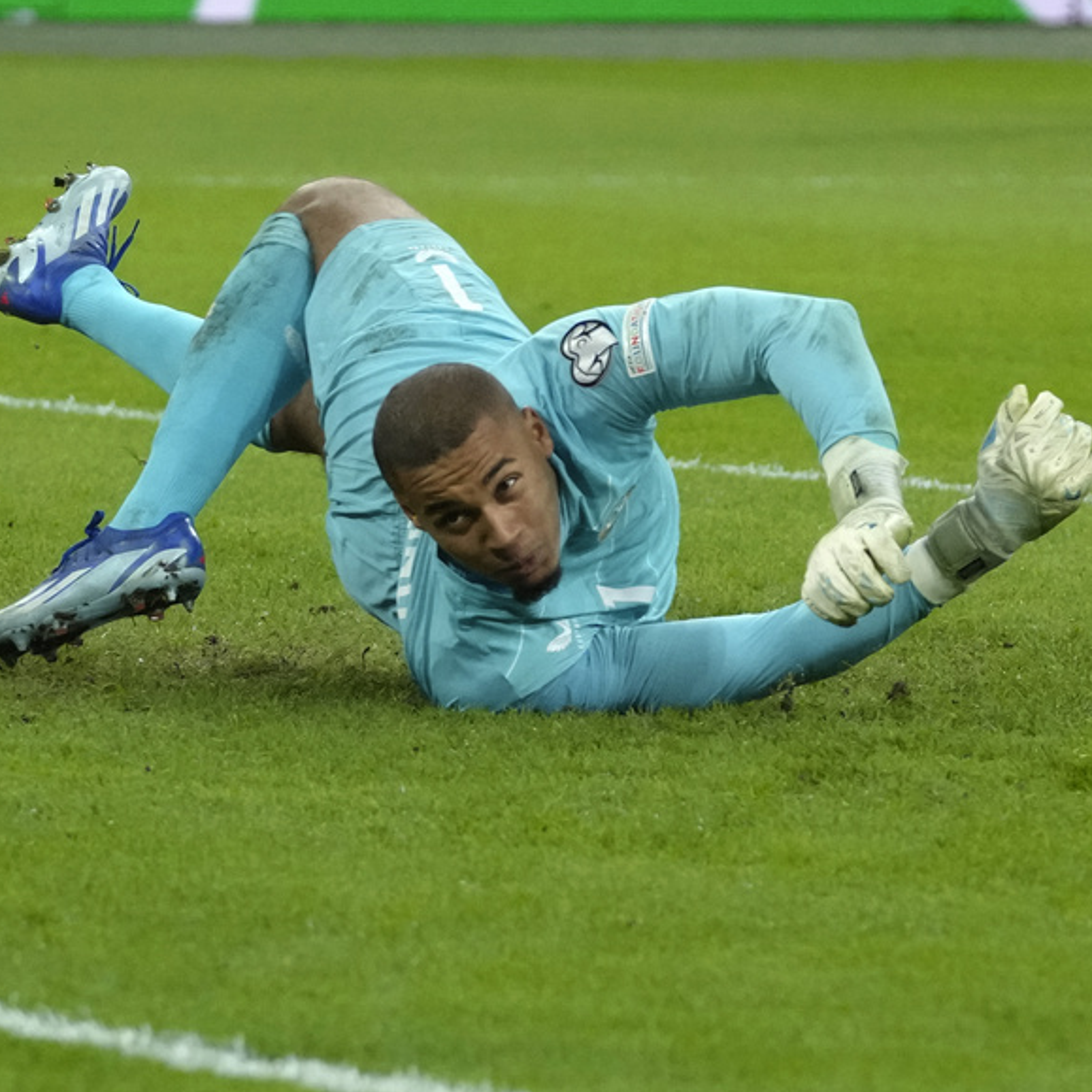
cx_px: 200
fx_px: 8530
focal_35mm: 239
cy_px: 499
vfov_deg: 7.3
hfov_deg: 7.3
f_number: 4.5
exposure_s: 1/1600
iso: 5000
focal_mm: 159
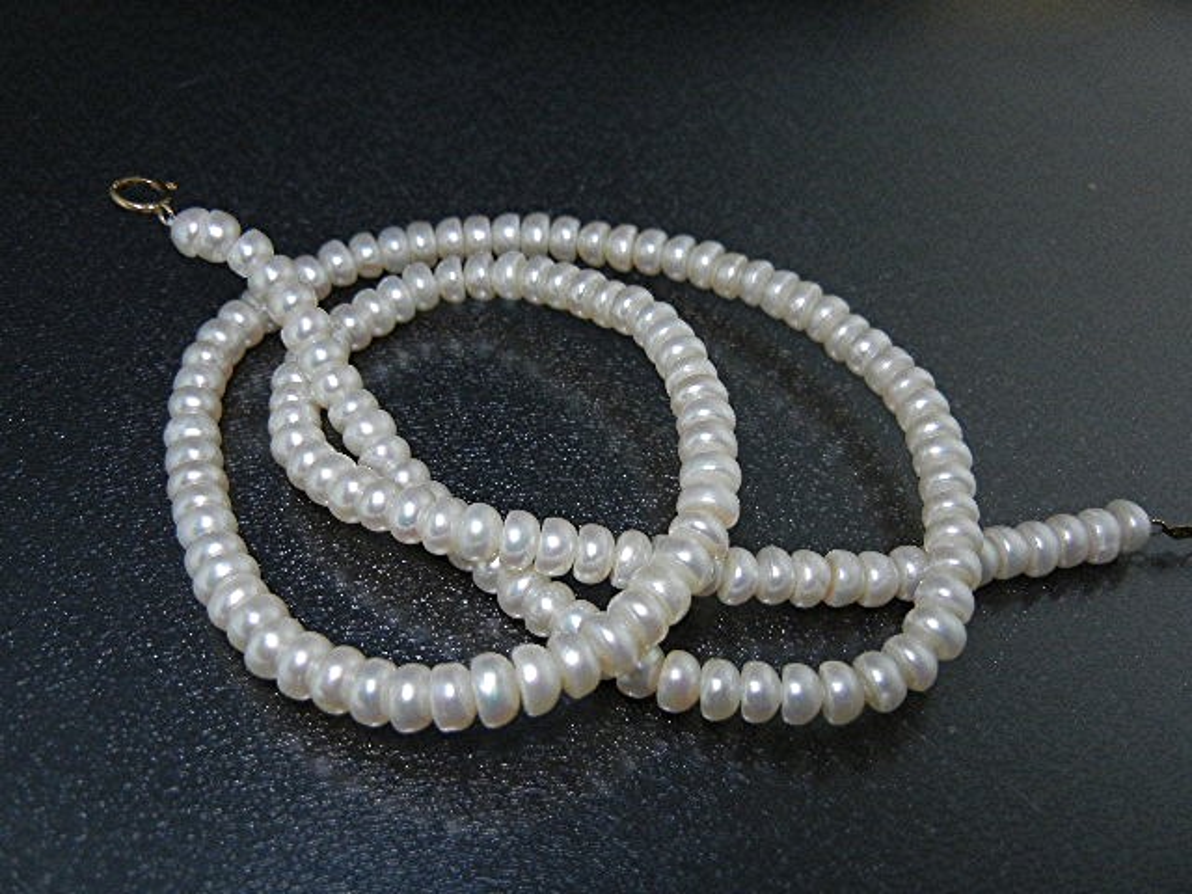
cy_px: 447
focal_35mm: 34
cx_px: 596
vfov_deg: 41.8
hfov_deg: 54.0
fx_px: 1171
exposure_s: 1/30
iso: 414
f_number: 7.2
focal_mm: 6.2
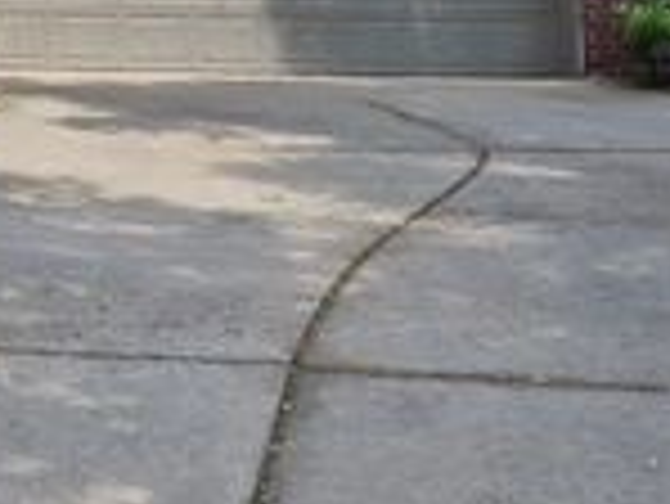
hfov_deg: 20.9
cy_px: -79
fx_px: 1492
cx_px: -378
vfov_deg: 18.3
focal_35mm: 77
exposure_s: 1/3000
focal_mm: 5.4
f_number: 1.8
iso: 80
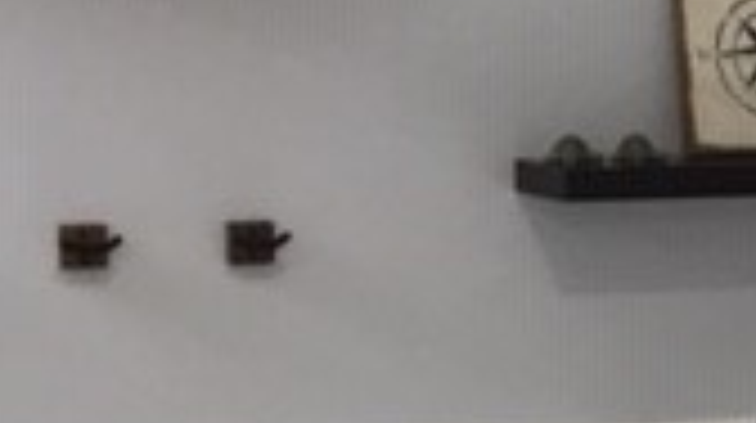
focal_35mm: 129
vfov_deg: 9.3
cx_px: 976
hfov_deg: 15.8
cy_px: 405
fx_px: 2583
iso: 64
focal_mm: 3.3
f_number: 2.4
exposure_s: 1/30
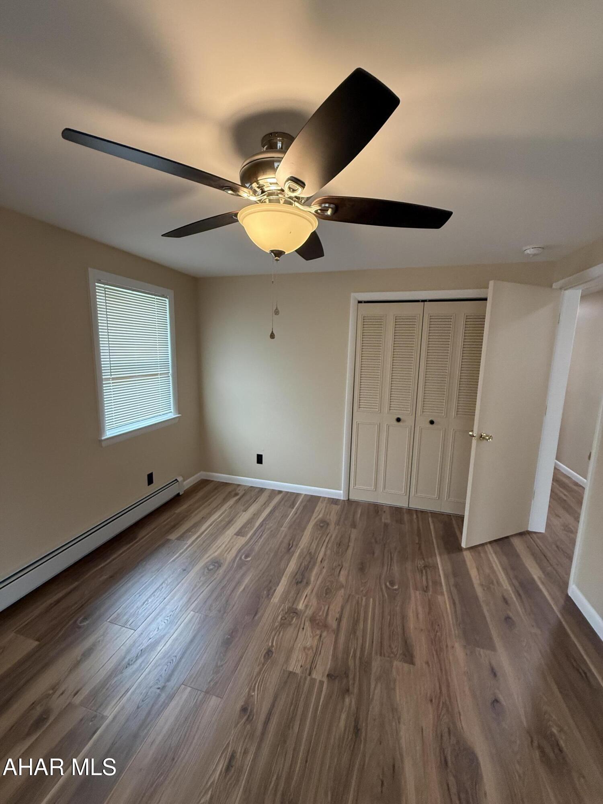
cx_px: 302
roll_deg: -1.7
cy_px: 402
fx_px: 325
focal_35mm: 14
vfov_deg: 102.1
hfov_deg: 85.7
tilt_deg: -9.1
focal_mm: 2.22
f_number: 2.2
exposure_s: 1/120
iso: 320
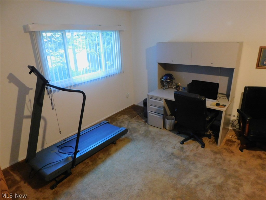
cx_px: 133
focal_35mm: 23
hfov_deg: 73.9
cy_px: 100
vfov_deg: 58.9
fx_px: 177
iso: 400
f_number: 3
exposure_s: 1/13
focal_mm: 4
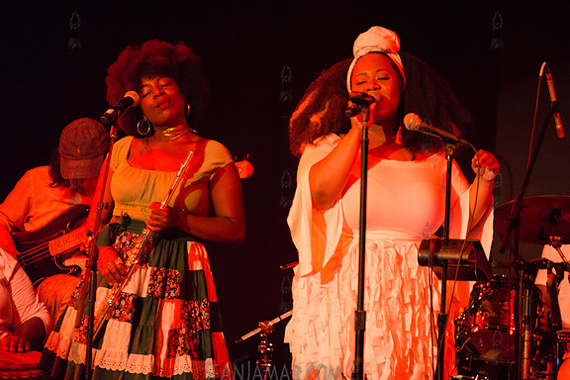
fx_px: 3736
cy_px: 174
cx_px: 335
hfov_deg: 8.7
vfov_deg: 5.8
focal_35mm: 236
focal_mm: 200
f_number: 2.8
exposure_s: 1/200
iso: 4000
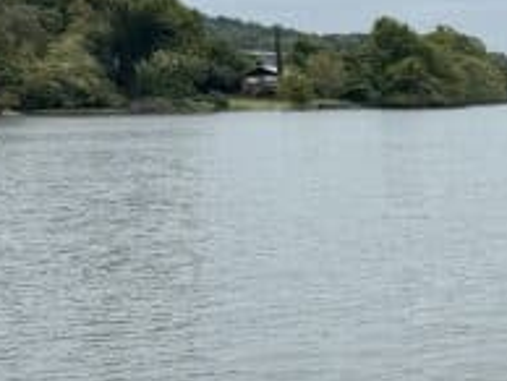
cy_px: 344
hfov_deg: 16.5
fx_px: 1393
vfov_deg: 15.4
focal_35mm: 95
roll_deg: +0.4
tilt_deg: -9.5
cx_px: 967
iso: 80
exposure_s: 1/1818
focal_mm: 6.76
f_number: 1.78
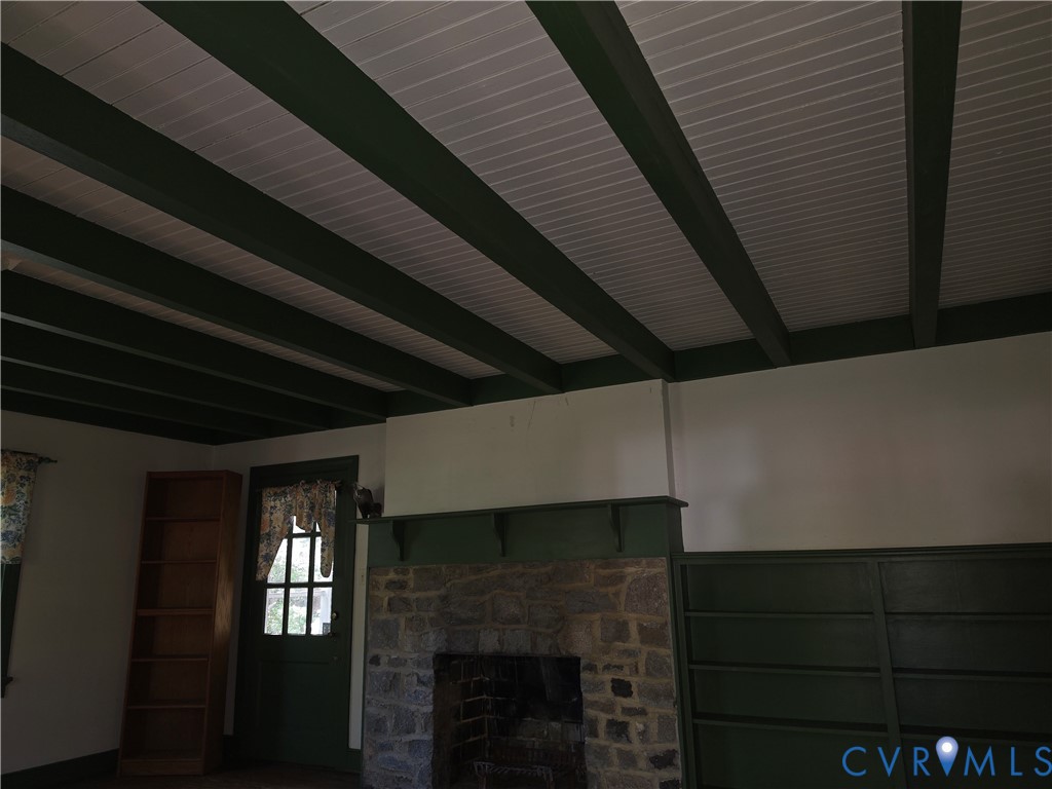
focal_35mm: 23
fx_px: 699
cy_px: 394
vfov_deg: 58.9
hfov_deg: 73.9
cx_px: 526
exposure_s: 1/22.6
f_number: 1.4
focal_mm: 6.5
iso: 200
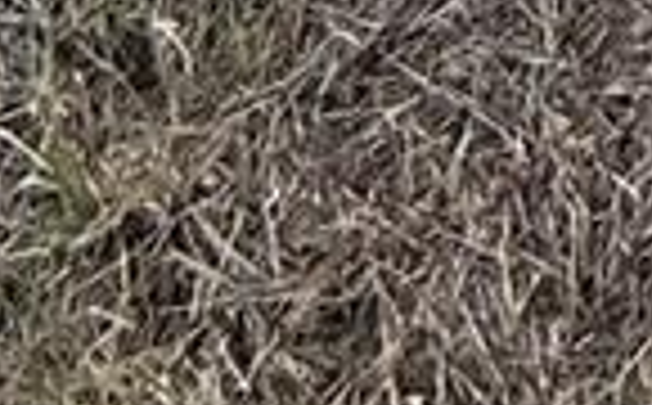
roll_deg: -2.0
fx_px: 2181
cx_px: 1106
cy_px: -2151
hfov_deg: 15.1
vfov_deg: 4.9
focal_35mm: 123
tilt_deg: -0.2
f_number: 2.2
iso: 64
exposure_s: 1/559
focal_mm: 2.22
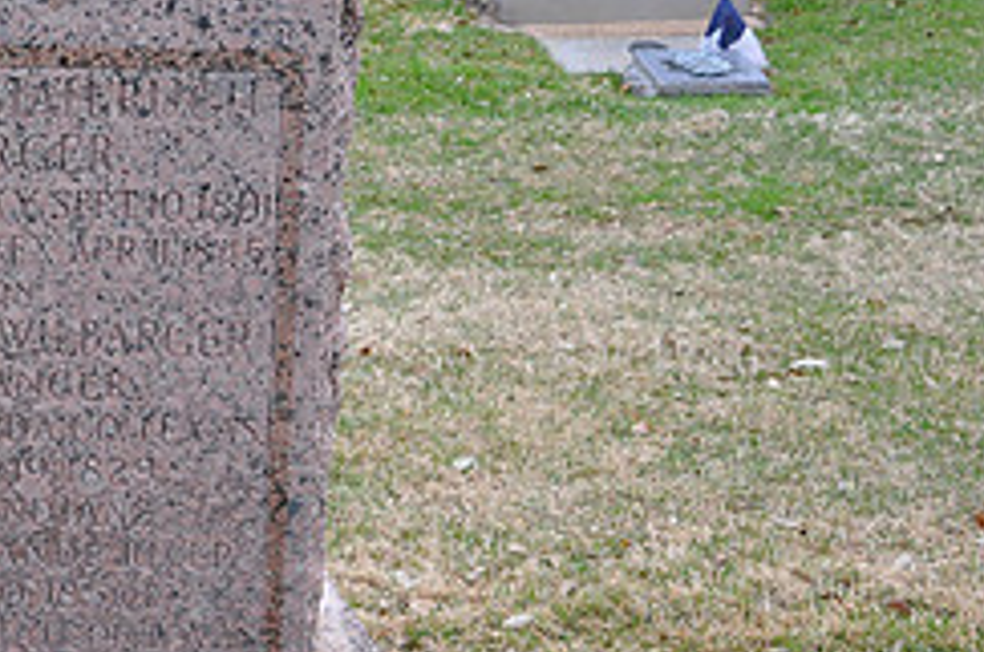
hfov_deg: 22.7
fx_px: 2346
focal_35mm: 86
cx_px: -8
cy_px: 281
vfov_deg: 15.8
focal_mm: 24
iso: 320
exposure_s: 1/125
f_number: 5.6
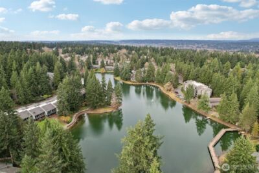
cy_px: 86
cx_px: 130
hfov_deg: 78.6
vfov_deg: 57.3
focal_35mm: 22
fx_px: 158
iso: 110
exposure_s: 1/350
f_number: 2.8
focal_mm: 8.4
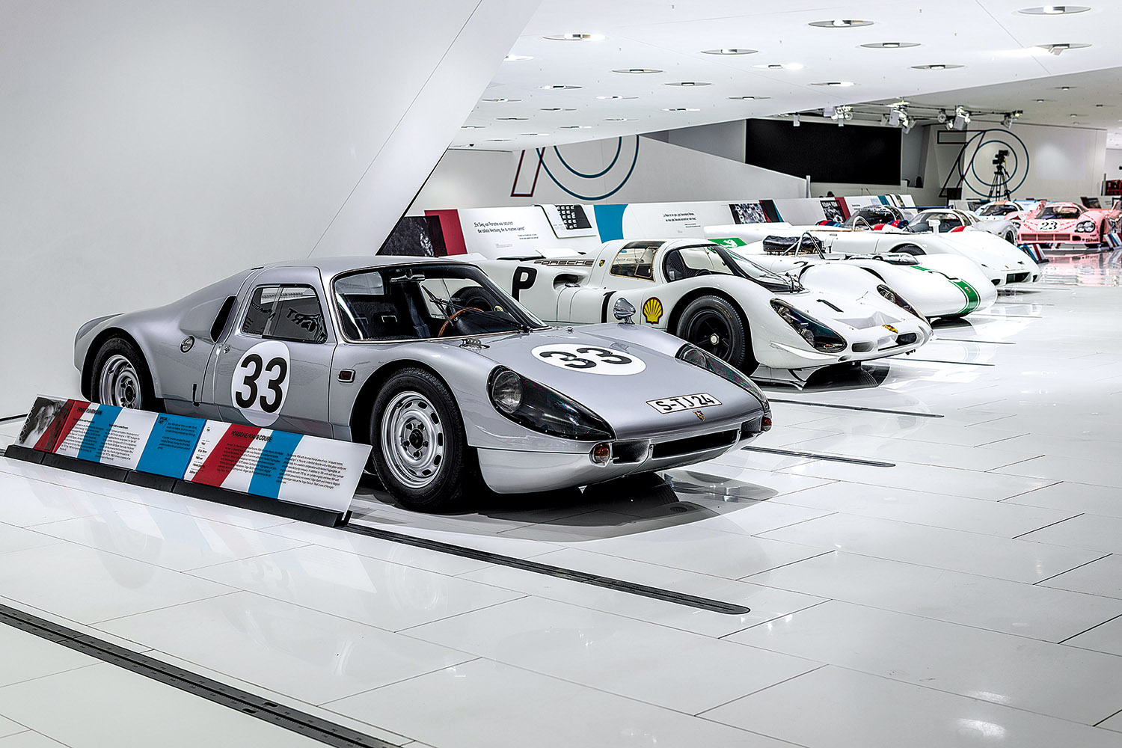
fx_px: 1558
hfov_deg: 39.6
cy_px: 374
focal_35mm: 50
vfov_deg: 27.0
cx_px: 561
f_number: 5.6
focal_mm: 50
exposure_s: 1/1.67
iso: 64
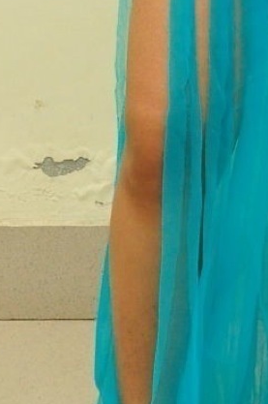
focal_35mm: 208
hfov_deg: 6.5
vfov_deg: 9.6
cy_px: -220
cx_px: 320
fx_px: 2328
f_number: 9
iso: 1600
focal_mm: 32
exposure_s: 1/125
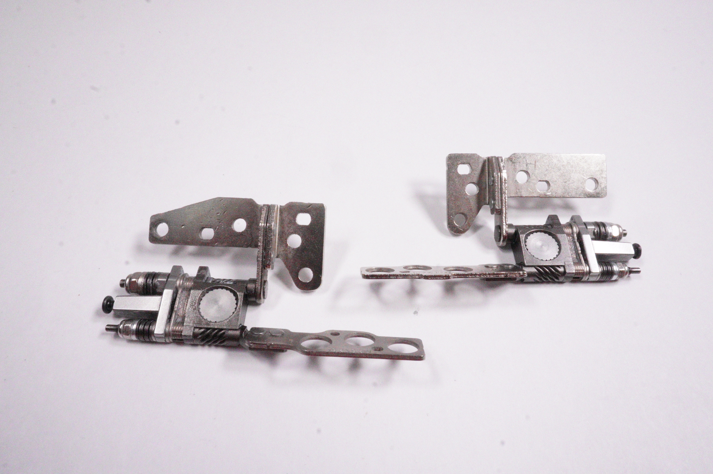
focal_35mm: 24
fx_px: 475
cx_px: 356
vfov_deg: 53.0
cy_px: 237
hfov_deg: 73.8
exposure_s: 1/500
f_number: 22
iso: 12800
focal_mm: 16
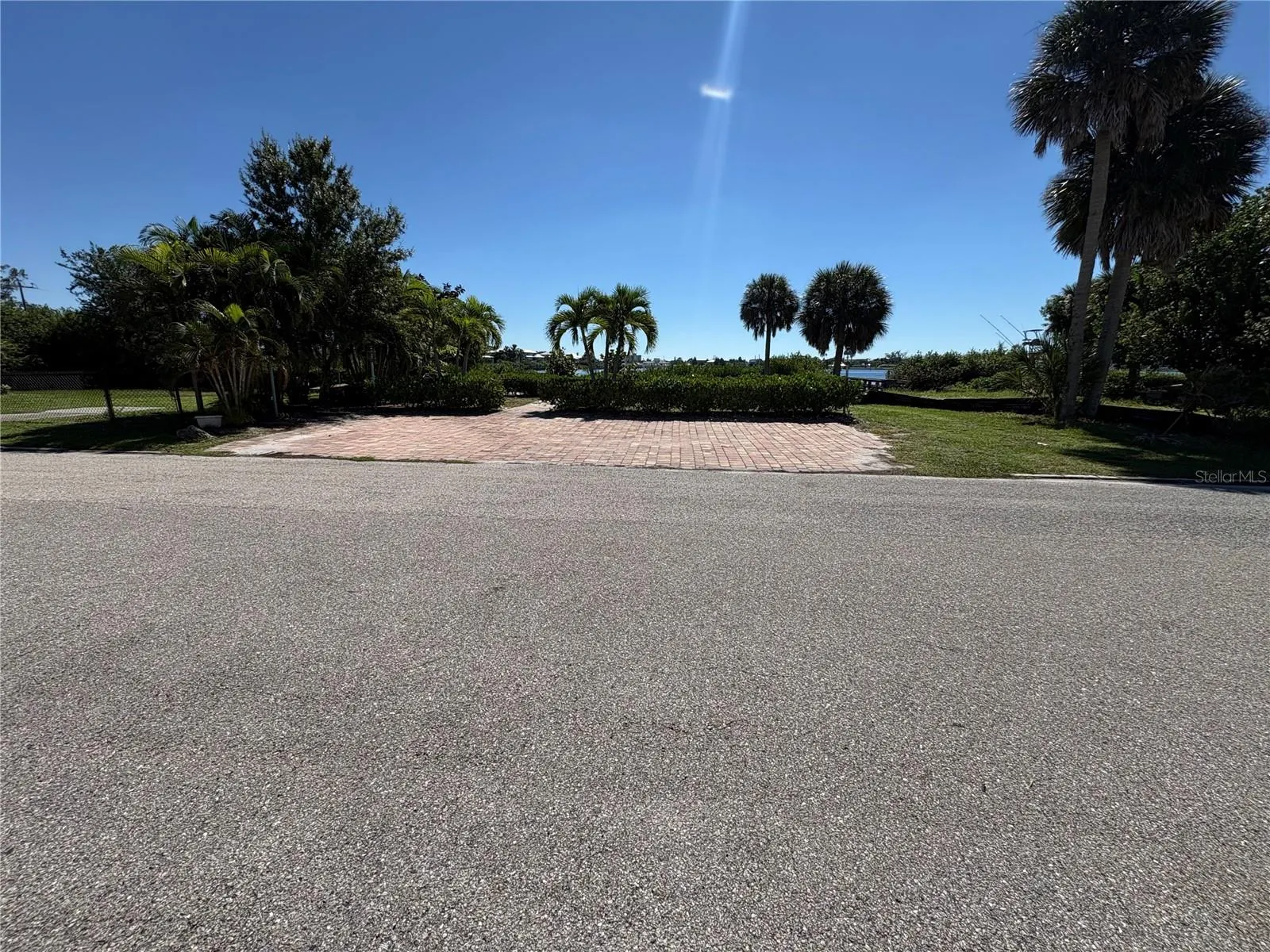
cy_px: 476
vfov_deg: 85.7
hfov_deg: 102.1
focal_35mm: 14
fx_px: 514
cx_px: 635
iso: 50
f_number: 2.2
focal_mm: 2.22
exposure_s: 1/3546
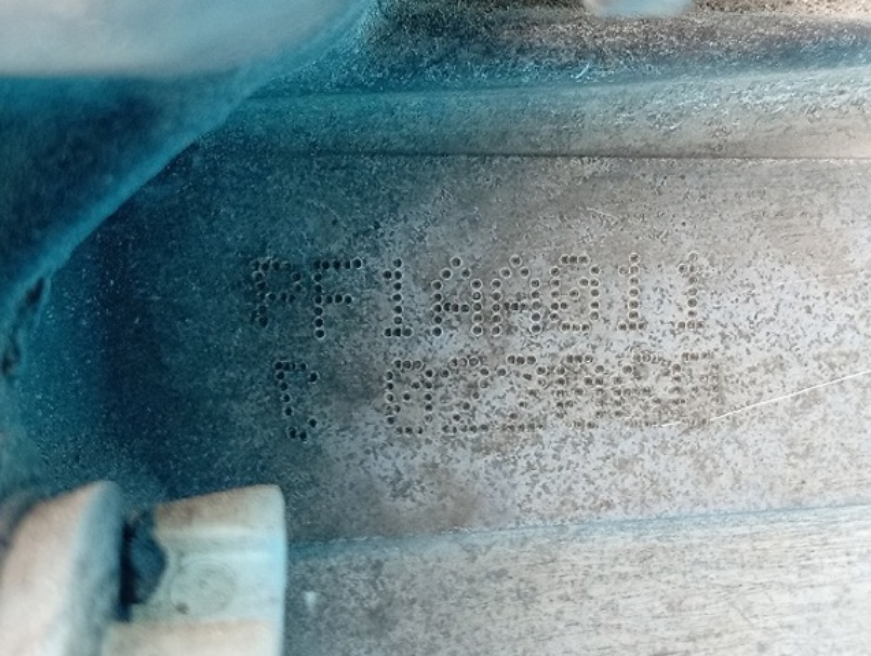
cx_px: 436
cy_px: 328
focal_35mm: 52
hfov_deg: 36.8
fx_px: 1311
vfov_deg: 28.1
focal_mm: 3.96
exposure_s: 1/50
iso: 259
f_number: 1.8
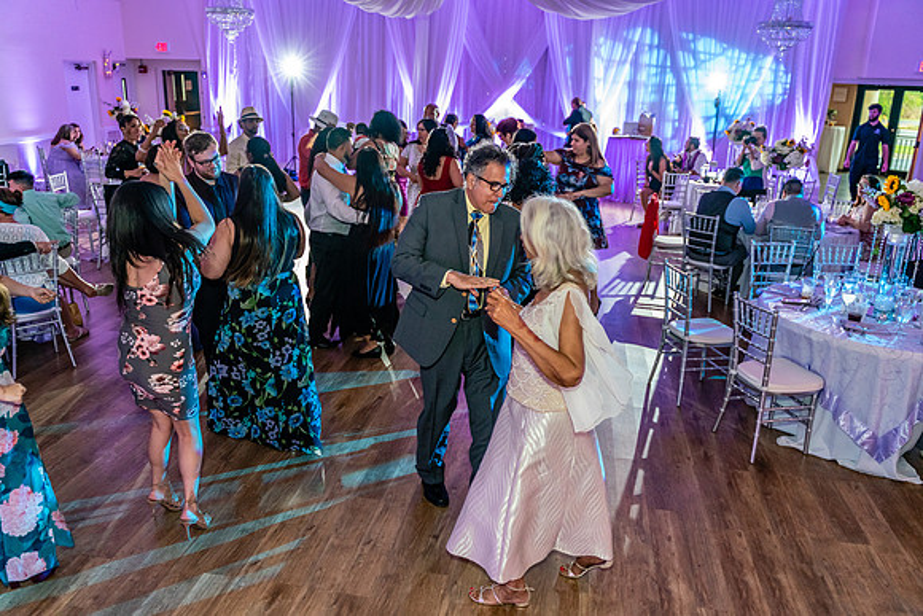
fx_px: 718
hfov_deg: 65.5
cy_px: 308
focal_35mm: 28
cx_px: 462
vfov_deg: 46.4
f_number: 3.2
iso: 3200
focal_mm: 28
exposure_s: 1/125
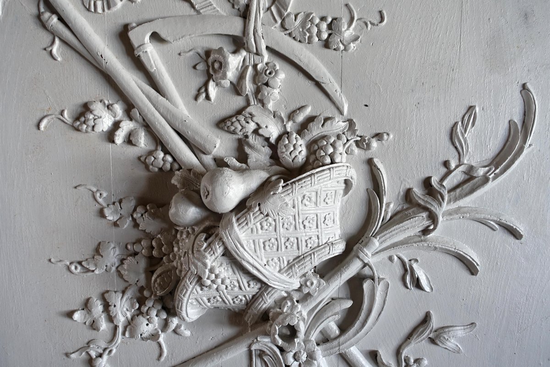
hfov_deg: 63.7
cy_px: 184
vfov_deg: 45.0
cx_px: 275
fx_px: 443
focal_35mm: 29
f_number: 2.8
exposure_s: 1/30
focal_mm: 10.81
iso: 125
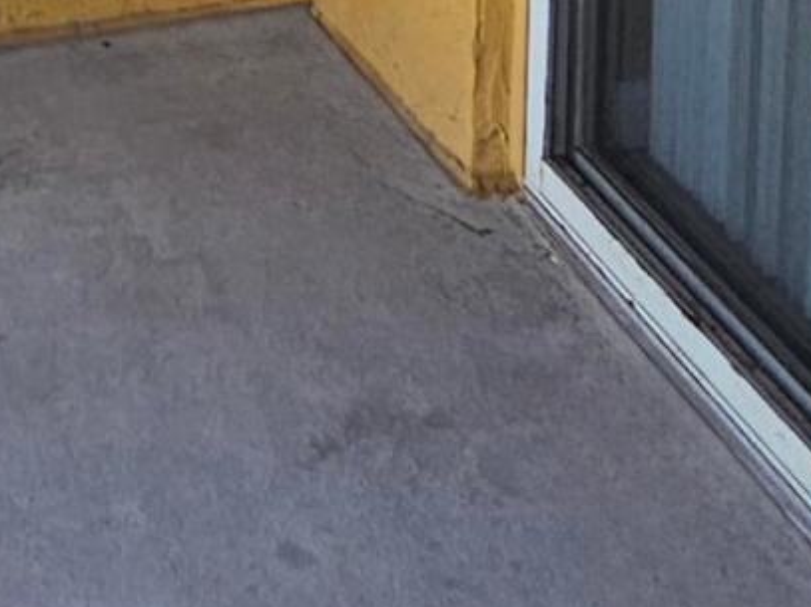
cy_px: -848
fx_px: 2155
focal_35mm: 92
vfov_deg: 12.6
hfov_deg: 20.8
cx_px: 74
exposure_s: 1/529
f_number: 2.2
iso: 50
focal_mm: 2.2
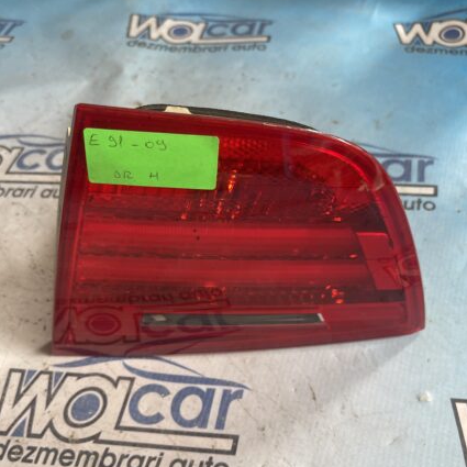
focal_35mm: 31
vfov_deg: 52.4
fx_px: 473
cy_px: 259
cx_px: 234
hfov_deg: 52.5
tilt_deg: -58.6
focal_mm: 5.1
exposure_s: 1/60
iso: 160
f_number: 1.6
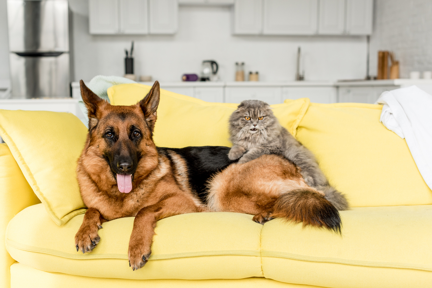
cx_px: 216
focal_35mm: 50
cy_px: 144
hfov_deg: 39.6
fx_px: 600
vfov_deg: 27.0
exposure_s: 1/160
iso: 200
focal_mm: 50
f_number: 4
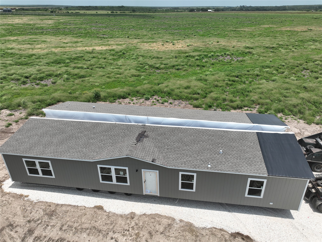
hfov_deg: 71.6
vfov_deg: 56.8
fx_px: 223
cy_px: 121
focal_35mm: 24
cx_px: 161
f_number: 2.8
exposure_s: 1/2500
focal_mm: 12.29
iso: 100
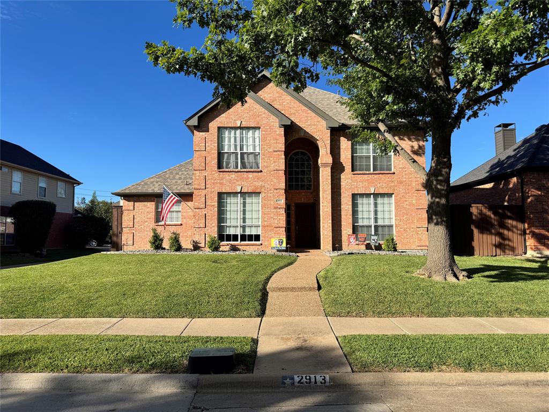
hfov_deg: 71.6
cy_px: 206
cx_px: 274
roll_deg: -0.1
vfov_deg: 56.8
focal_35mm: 24
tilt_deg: +3.1
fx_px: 381
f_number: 1.78
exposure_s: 1/4049
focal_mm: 6.76
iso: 80
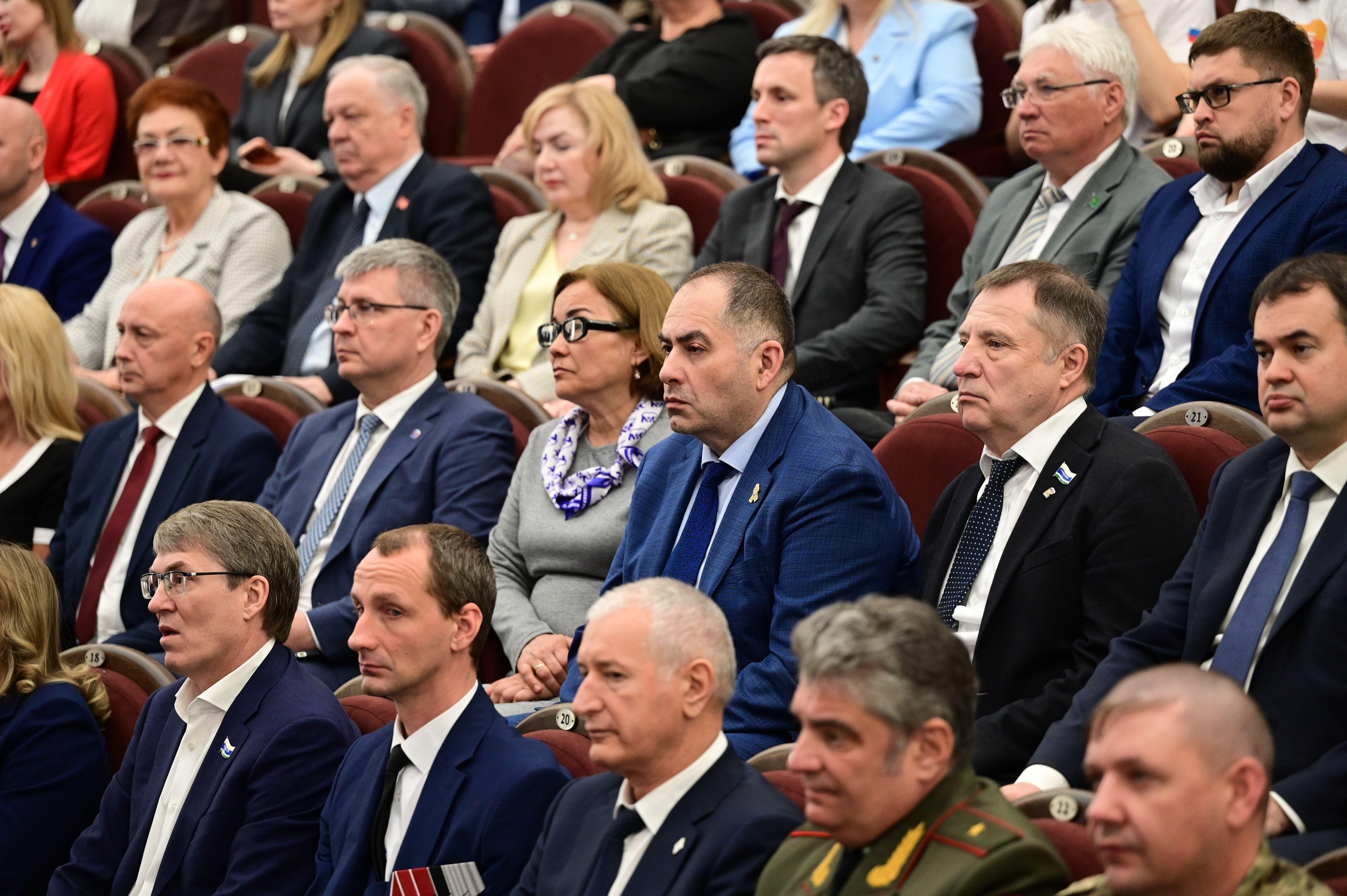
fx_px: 4300
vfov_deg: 11.9
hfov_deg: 17.8
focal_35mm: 115
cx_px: 674
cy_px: 448
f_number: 2.8
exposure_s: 1/500
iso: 3200
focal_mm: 115
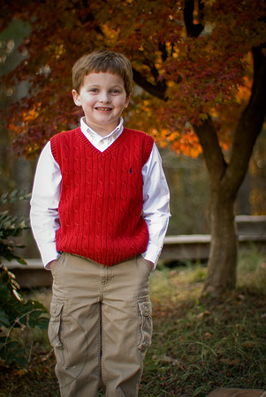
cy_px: 198
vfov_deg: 27.0
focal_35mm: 75
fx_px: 829
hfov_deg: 18.2
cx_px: 133
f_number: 1.8
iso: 200
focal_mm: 50
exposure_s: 1/250
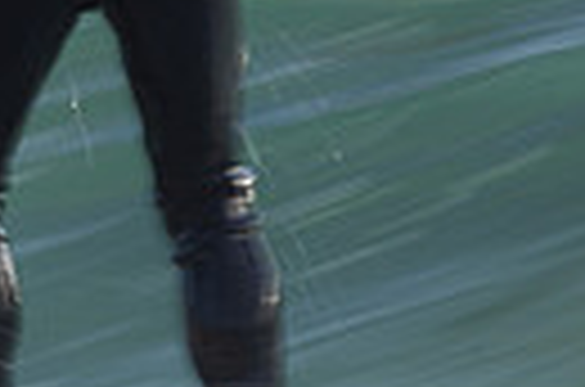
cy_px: -119
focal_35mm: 3357
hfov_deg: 0.6
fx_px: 54418
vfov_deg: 0.4
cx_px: -616
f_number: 18
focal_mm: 500
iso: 100
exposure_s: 1/25
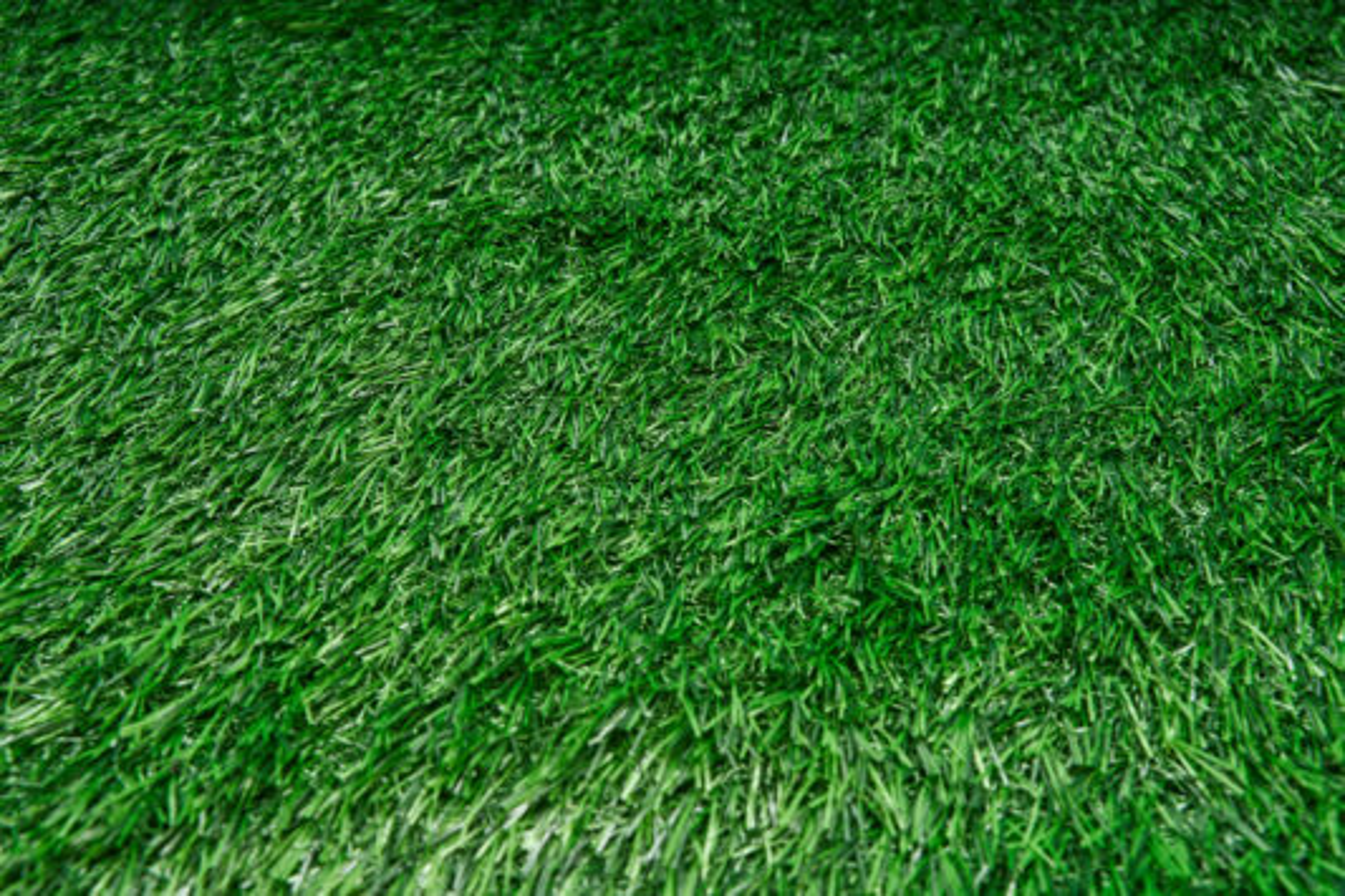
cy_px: 448
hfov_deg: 52.3
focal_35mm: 37
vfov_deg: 36.2
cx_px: 672
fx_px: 1371
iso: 320
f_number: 9
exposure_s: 1/200
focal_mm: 36.7
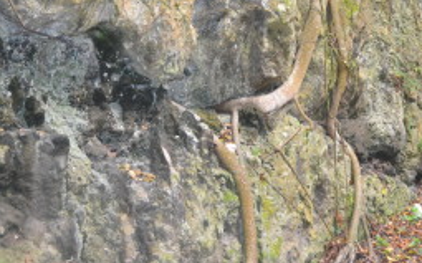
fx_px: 828
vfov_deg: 17.8
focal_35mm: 72
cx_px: 333
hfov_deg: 28.1
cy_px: 23
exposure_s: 1/60
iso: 900
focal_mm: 24
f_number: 4
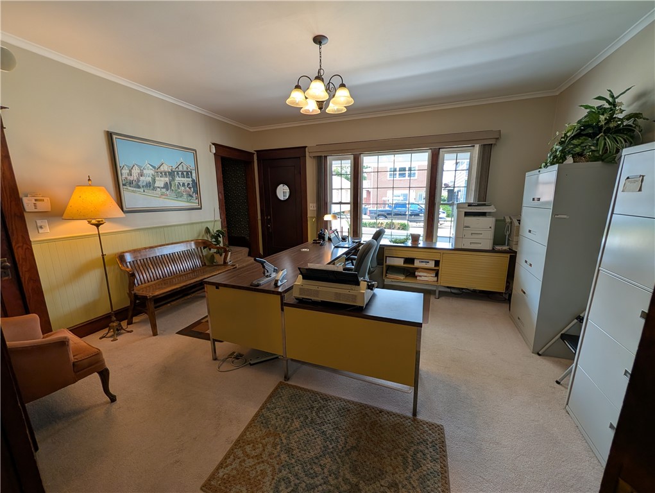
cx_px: 328
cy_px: 246
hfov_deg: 110.5
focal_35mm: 12
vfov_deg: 94.6
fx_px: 227
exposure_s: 1/120
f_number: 1.7
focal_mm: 2.02
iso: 75
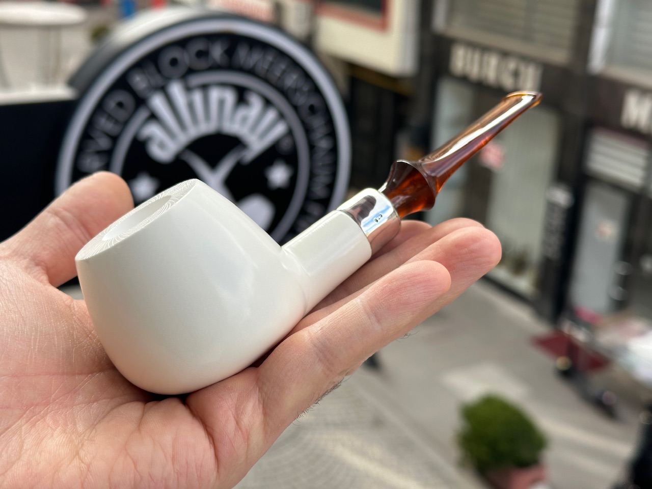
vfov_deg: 30.3
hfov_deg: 39.7
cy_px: 244
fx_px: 904
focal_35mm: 48
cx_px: 326
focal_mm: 6.86
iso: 64
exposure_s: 1/719
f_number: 1.78
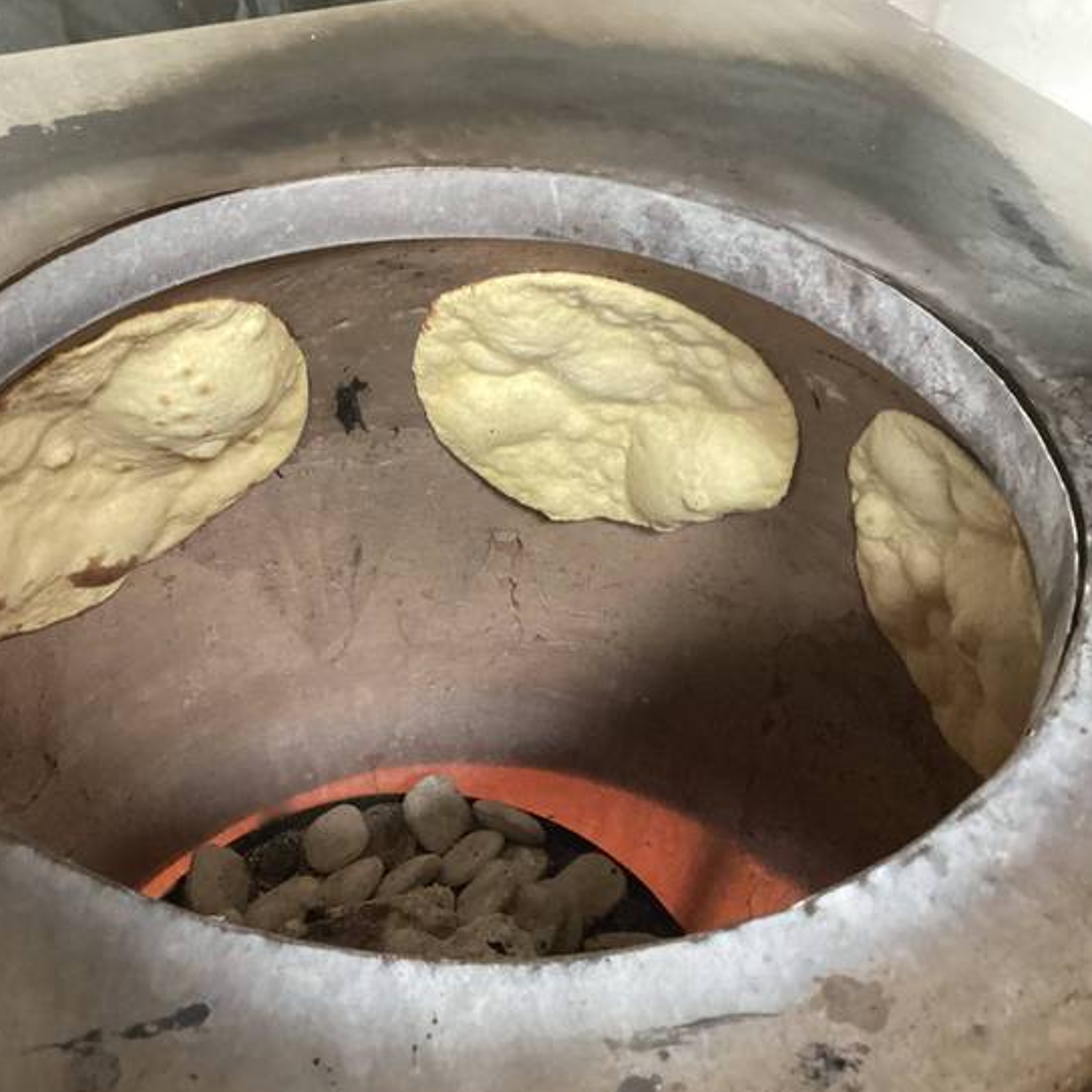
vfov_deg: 44.5
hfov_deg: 44.9
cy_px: 701
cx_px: 543
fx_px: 1321
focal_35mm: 37
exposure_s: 1/30
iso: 640
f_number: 2.4
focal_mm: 3.3
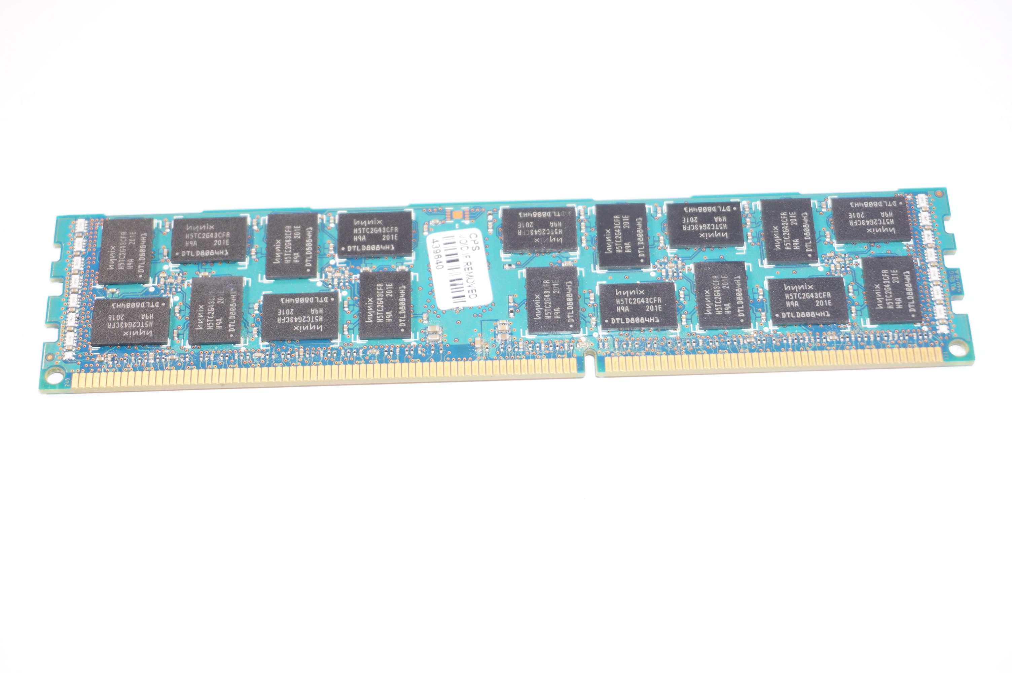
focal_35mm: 62
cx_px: 506
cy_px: 336
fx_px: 1727
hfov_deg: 32.7
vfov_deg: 22.0
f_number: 5.6
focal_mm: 41
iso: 200
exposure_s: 1/80
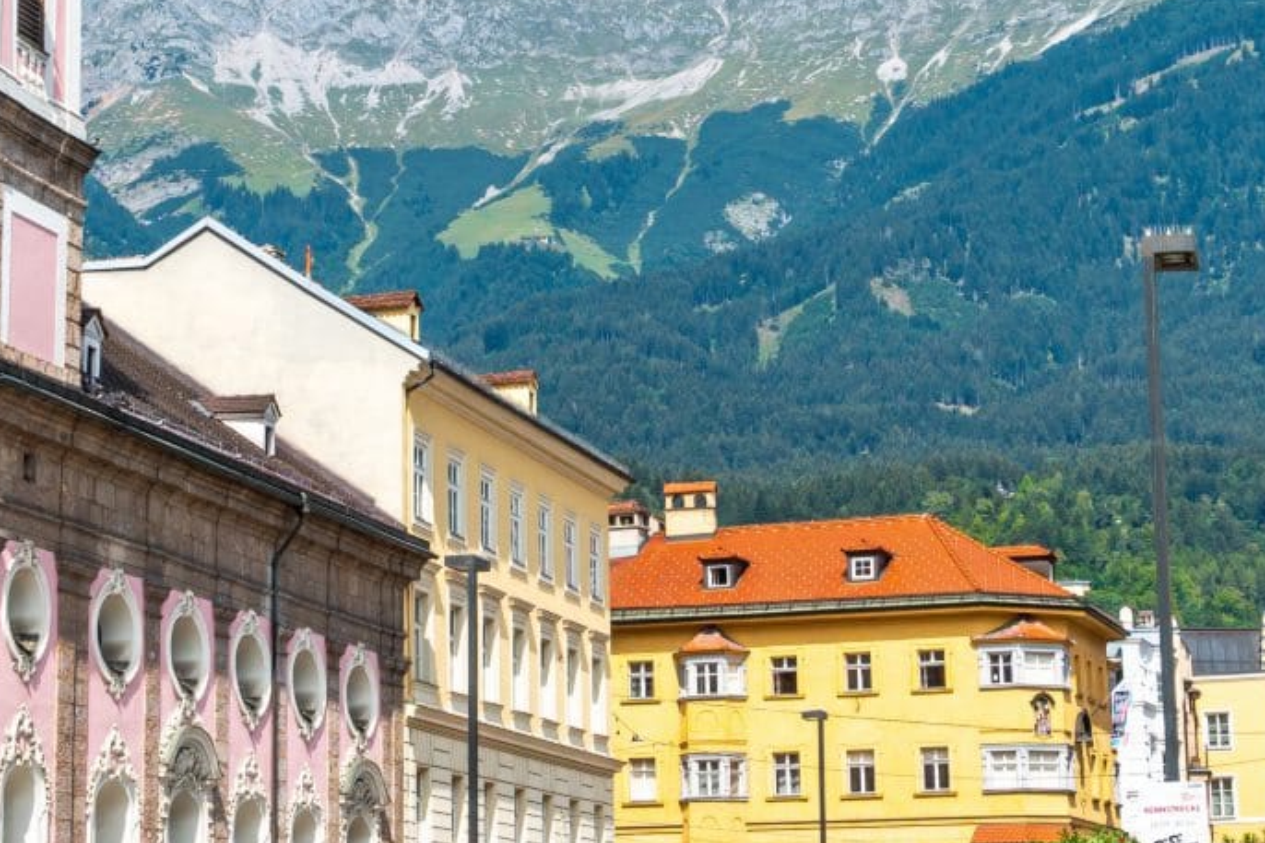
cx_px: 616
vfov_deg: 14.0
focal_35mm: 97
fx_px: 3407
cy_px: 126
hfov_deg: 21.0
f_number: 11
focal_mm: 35
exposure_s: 1/200
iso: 100
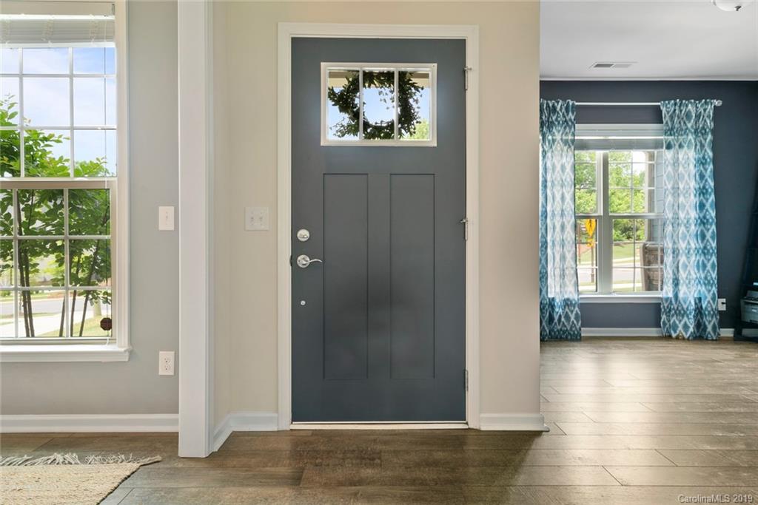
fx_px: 442
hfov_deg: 81.2
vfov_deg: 59.5
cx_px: 379
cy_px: 252
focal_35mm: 21
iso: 250
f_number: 8
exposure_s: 1/2.5
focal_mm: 21
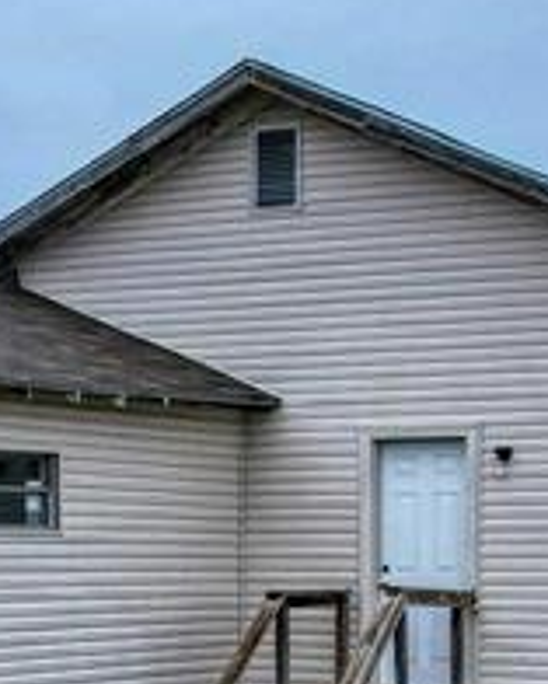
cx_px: 122
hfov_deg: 14.2
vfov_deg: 17.5
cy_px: 611
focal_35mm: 108
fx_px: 2188
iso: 100
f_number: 2.8
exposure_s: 1/125
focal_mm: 8.4
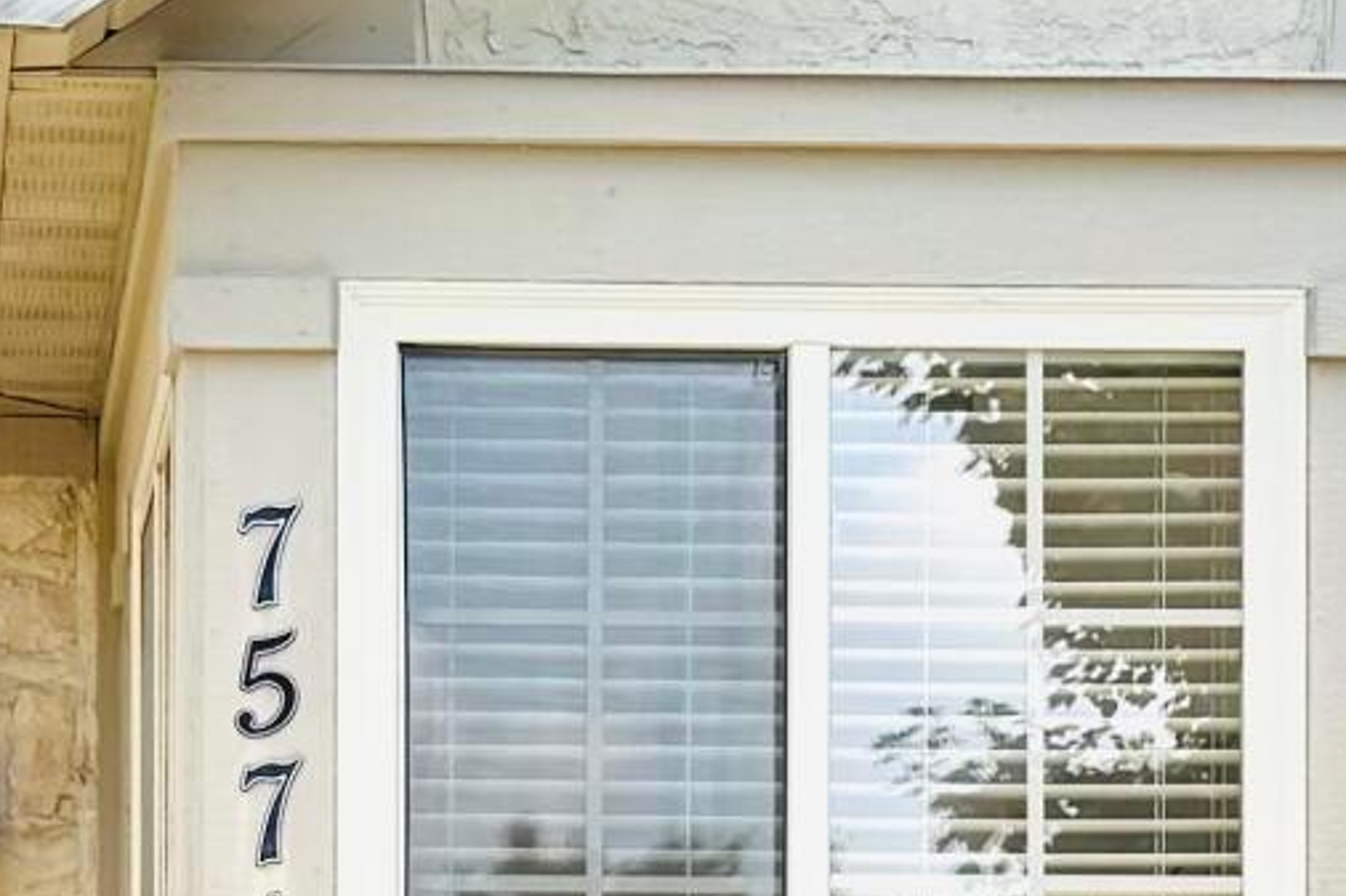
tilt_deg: +1.6
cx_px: 263
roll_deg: -0.6
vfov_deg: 9.1
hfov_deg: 13.8
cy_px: 1135
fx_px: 5531
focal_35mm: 148
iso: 80
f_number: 1.78
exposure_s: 1/2105
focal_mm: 6.76
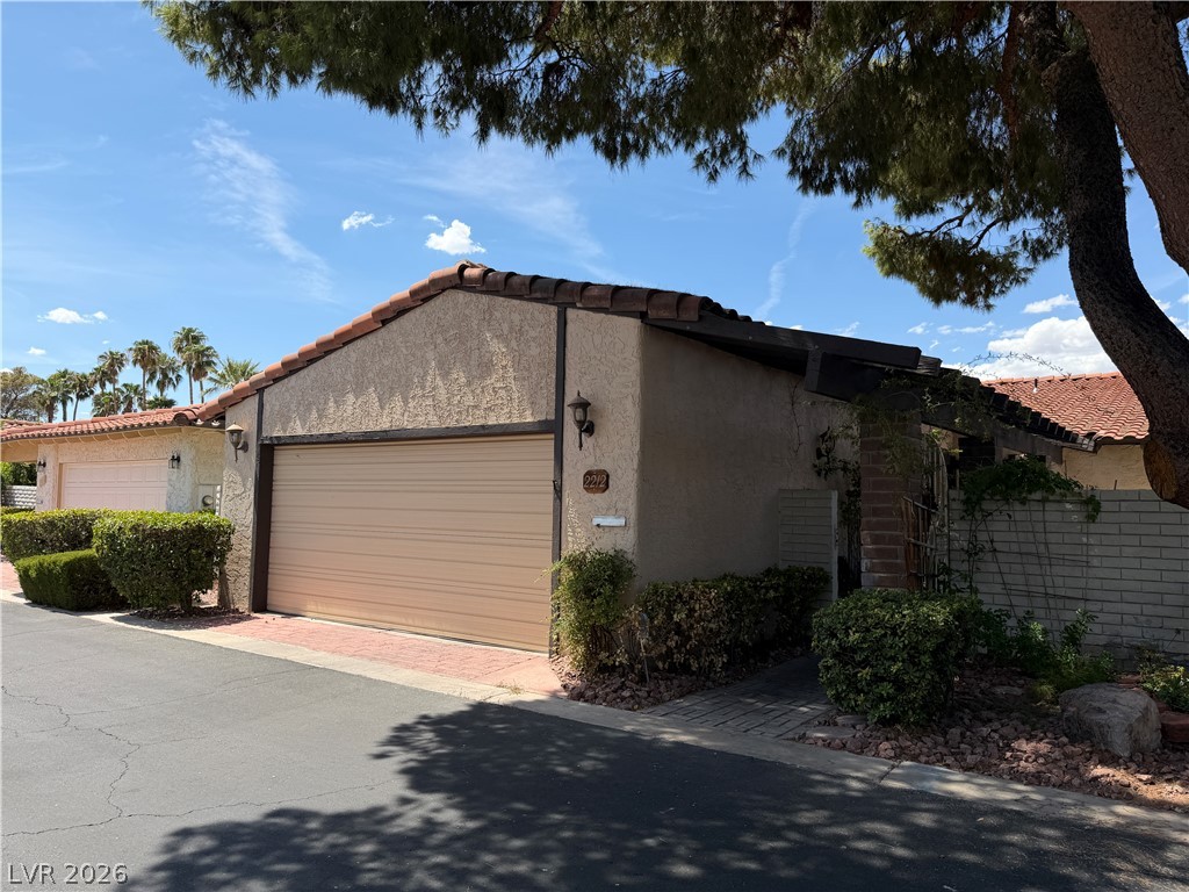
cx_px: 594
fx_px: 824
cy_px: 446
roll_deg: -0.7
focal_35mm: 24
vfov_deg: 56.8
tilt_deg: +4.6
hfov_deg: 71.6
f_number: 1.78
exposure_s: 1/3425
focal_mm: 6.76
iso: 80
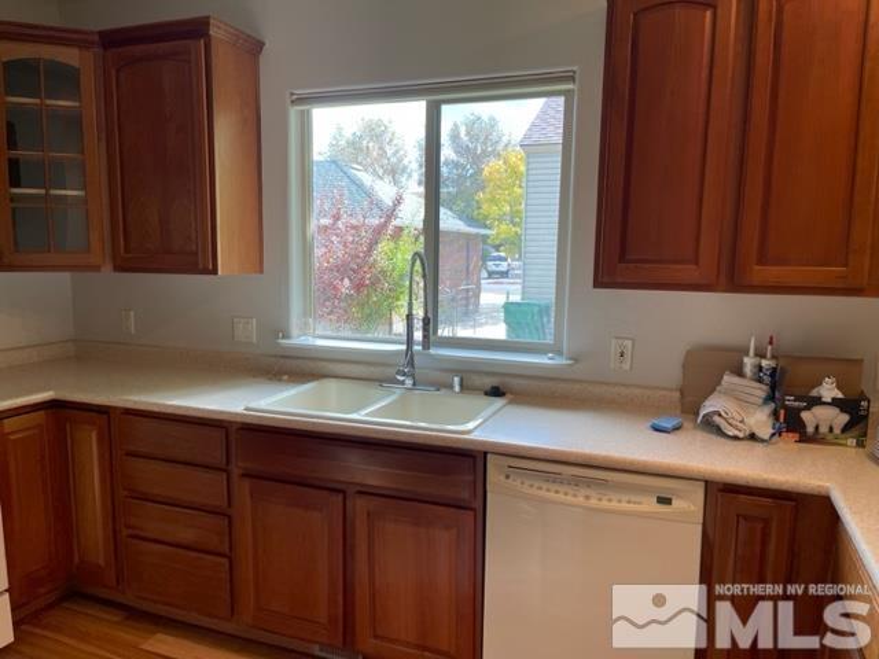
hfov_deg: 67.3
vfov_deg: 53.1
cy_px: 330
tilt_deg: -7.6
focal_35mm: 26
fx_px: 660
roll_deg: -2.1
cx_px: 440
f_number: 1.6
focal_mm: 5.1
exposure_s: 1/120
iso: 40
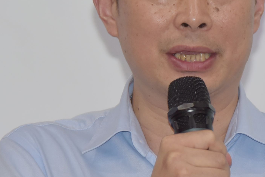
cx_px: 187
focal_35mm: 515
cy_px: 69
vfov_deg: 2.7
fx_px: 3792
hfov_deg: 4.0
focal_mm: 120
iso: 800
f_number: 4.5
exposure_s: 1/80
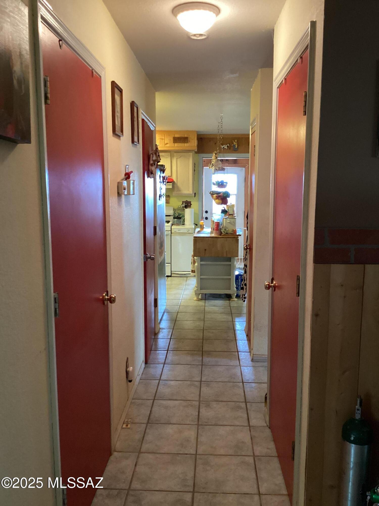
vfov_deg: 58.4
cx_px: 190
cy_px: 253
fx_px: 453
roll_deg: +0.0
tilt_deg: -9.0
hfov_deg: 45.4
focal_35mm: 31
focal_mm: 3.3
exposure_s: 1/30
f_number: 2.4
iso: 320
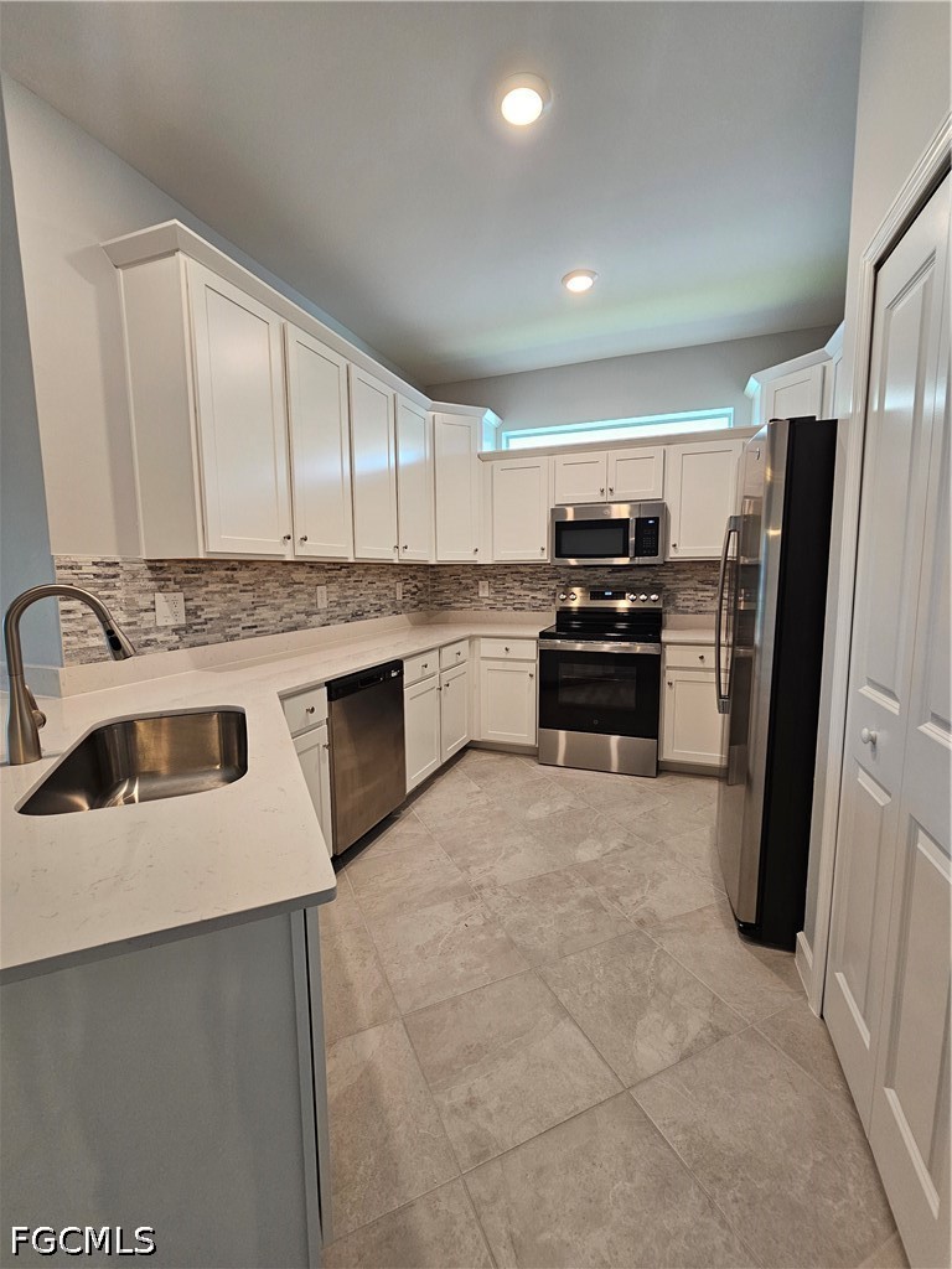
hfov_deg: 89.9
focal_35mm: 13
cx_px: 476
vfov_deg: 106.2
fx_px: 477
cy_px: 634
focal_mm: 2.2
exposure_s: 1/60
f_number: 2.2
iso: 160
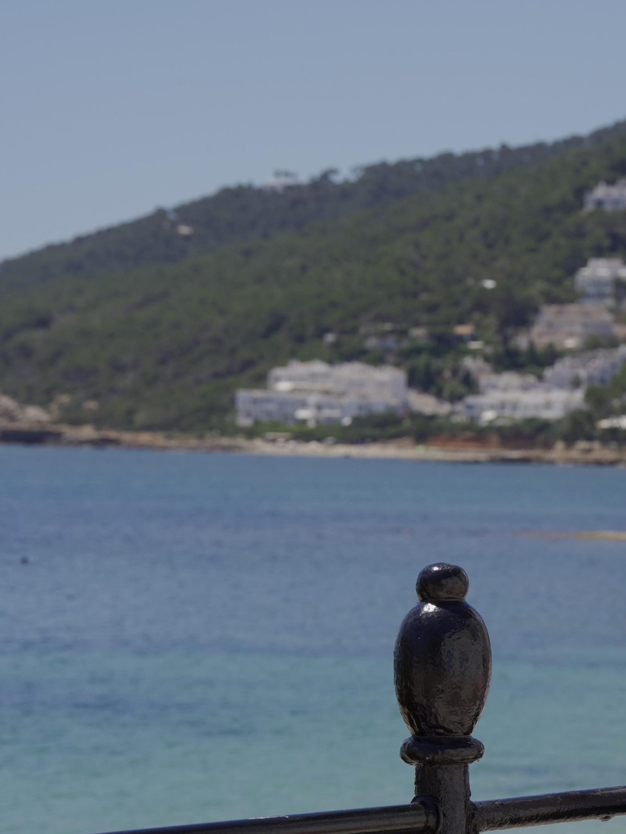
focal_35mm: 159
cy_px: 417
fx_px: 3833
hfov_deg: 9.3
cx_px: 613
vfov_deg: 12.4
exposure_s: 1/640
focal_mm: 110
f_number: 11
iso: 500
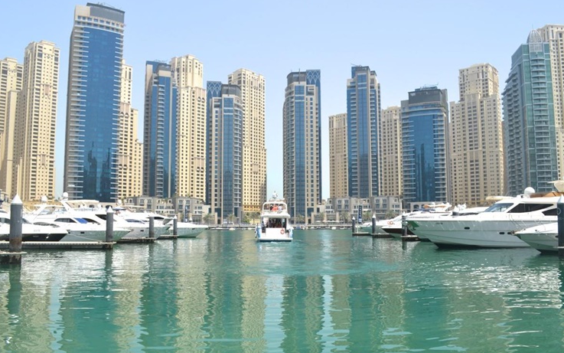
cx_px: 282
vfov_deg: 44.5
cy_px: 188
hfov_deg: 66.5
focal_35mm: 28
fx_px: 430
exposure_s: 1/250
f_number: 8
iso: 100
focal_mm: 18
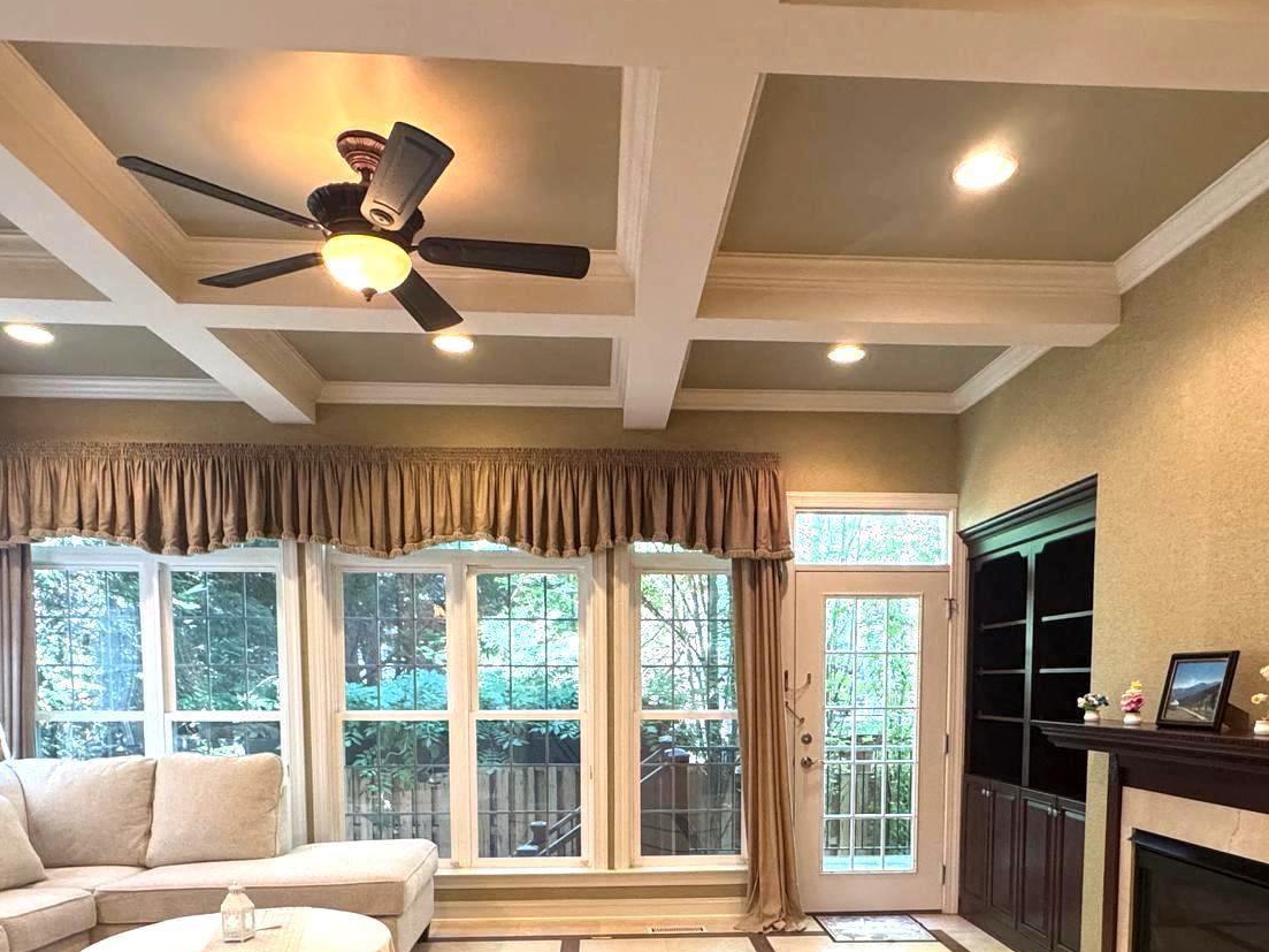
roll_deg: +0.3
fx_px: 953
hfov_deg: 67.3
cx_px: 662
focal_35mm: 26
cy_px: 766
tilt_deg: -5.1
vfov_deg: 49.8
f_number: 2.2
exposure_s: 1/60
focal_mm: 2.22
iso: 320
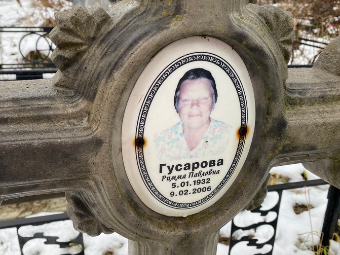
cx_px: 161
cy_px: 112
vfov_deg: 45.3
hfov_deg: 58.3
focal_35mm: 31
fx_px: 304
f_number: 1.8
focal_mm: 4.25
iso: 40
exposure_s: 1/122
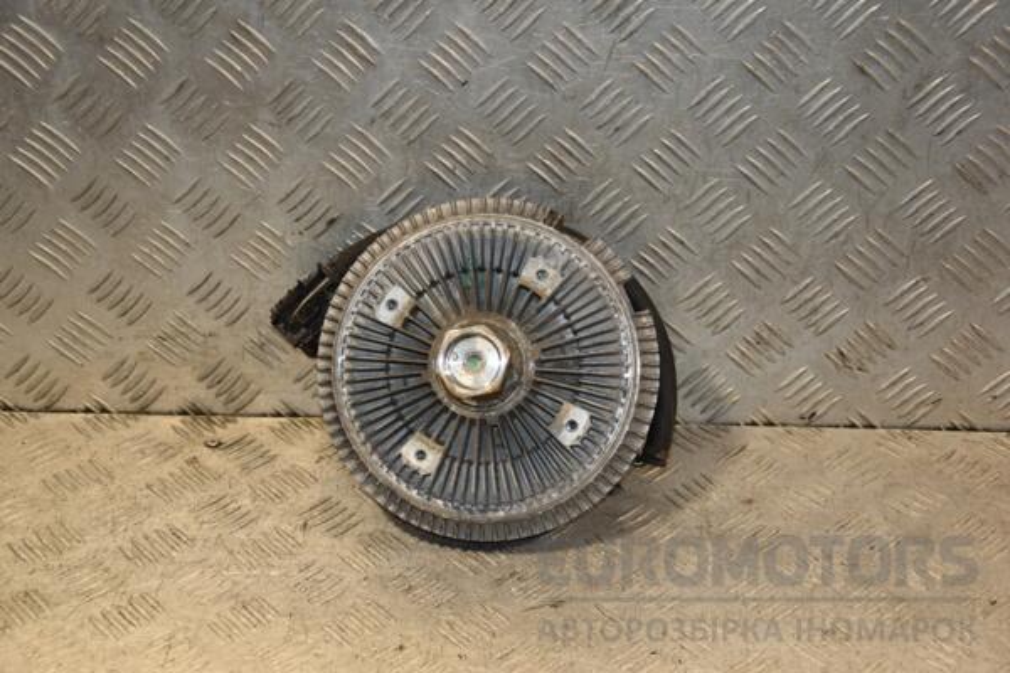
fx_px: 1767
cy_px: 336
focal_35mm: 63
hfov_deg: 31.9
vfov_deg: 21.6
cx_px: 505
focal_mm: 42
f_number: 4.8
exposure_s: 1/200
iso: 800
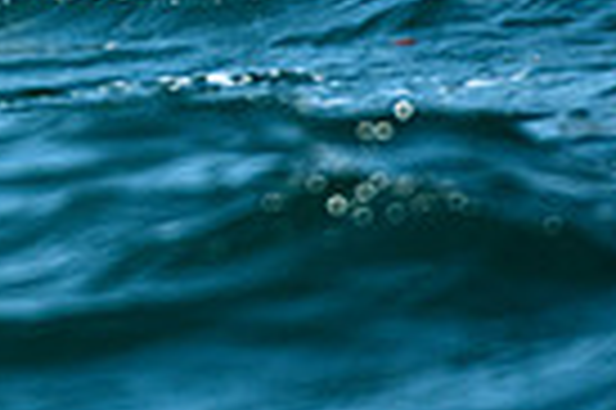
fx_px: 43496
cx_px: -387
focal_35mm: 2545
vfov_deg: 0.5
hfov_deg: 0.8
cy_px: -304
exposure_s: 1/2000
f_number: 5
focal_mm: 400
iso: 400
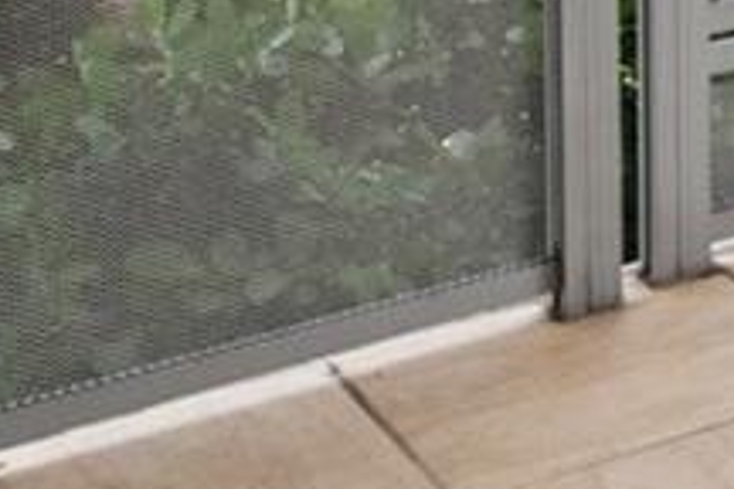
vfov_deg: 10.7
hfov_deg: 14.9
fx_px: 2263
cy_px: -638
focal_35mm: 111
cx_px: 1485
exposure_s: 1/100
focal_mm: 10
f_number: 8
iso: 200
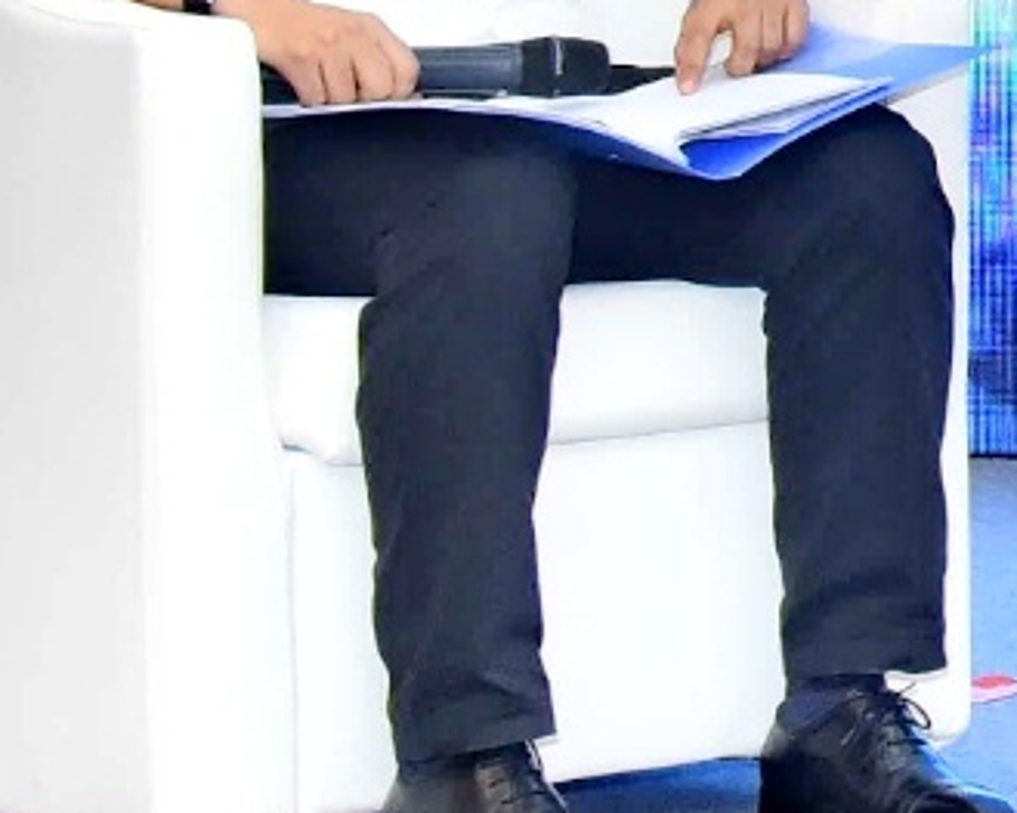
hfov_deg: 6.5
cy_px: -731
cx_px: 3663
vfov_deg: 5.9
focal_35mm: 256
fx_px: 7703
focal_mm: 32
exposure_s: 1/160
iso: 2000
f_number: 5
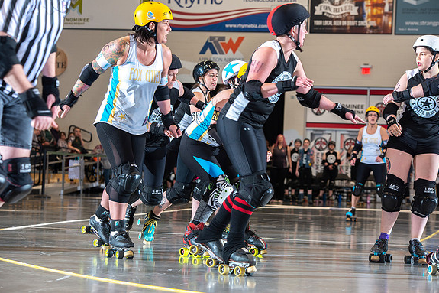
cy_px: 146
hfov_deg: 18.1
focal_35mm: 113
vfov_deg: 12.1
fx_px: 1377
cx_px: 218
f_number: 5.6
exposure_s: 1/160
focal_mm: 112
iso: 500
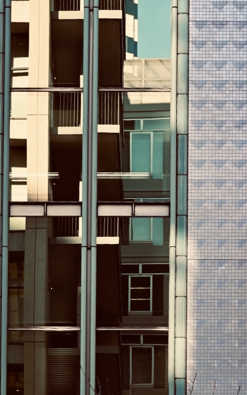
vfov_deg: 19.1
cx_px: -10
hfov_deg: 11.9
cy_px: 188
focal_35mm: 109
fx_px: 1174
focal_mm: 40
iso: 800
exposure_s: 1/125
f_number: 16
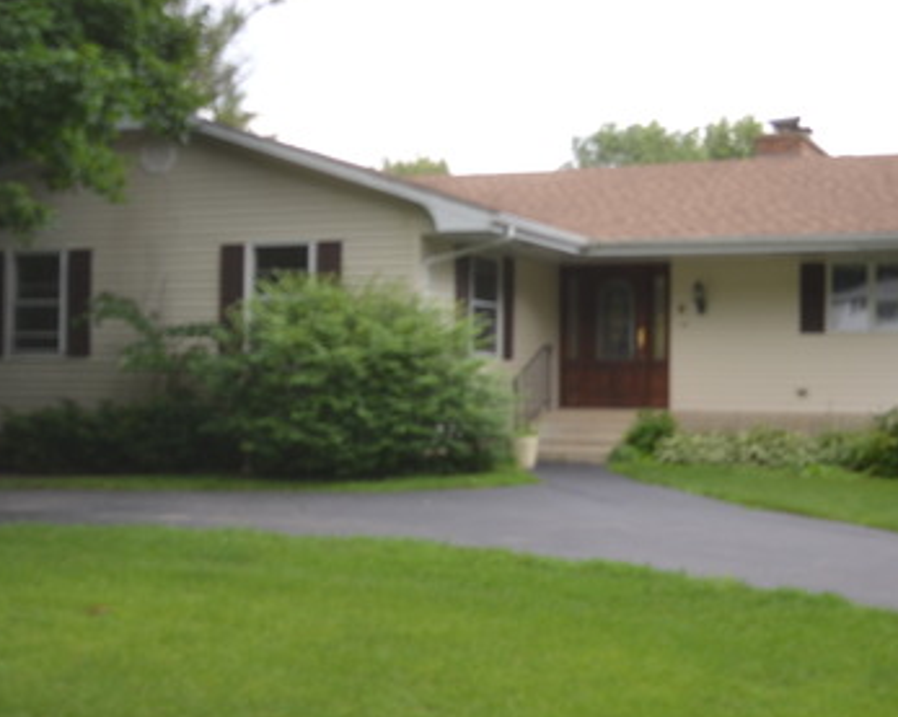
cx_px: 663
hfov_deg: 35.3
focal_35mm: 52
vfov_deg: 29.1
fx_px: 1381
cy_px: 348
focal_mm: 20
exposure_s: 1/125
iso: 160
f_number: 5.6
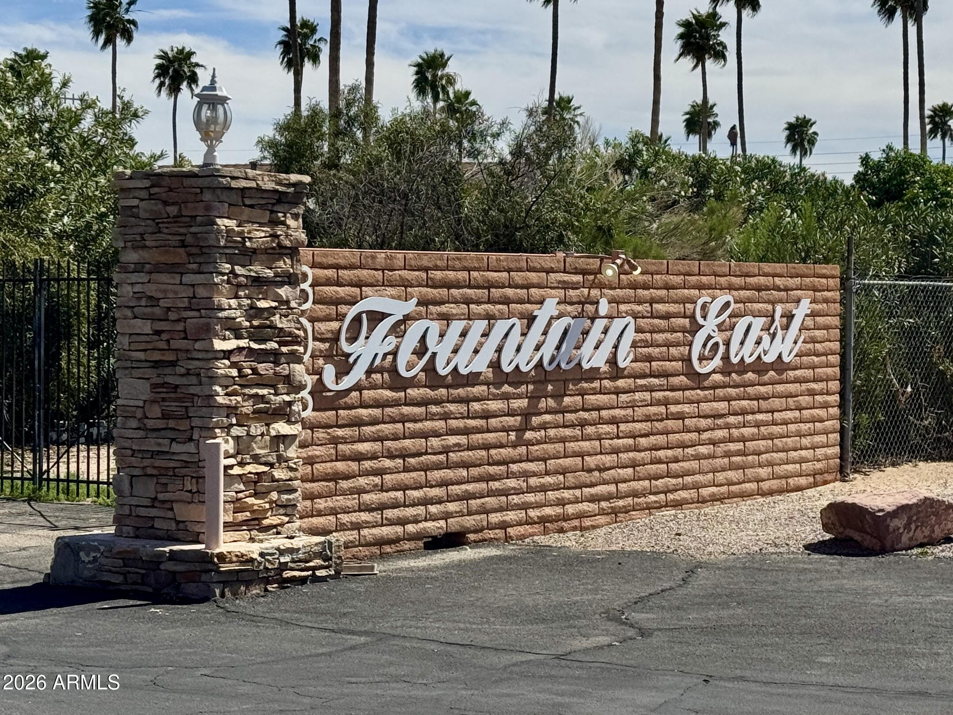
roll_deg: +0.3
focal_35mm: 48
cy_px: 358
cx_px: 476
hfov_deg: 39.7
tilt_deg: -1.1
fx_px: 1321
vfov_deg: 30.3
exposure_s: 1/9009
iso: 80
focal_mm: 6.76
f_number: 1.78
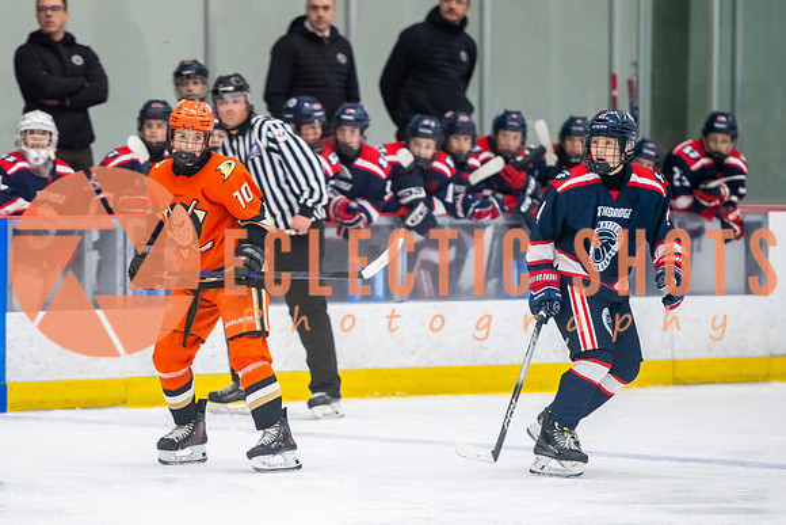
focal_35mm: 280
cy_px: 262
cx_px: 249
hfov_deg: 7.4
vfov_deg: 4.9
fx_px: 6107
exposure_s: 1/640
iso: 2500
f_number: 3.2
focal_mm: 185
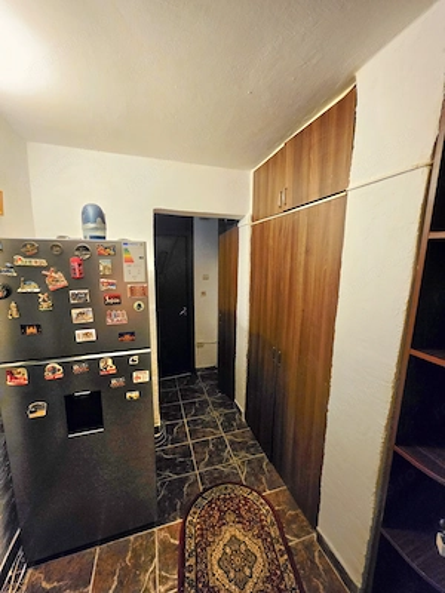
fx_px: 223
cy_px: 296
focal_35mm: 13
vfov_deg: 106.2
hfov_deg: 89.9
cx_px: 222
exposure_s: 1/50.3
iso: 640
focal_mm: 2.2
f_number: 1.9
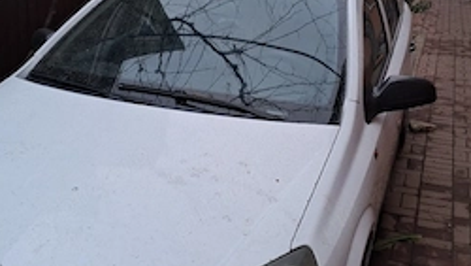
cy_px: 68
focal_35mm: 47
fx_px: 587
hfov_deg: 43.6
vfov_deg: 25.2
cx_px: 271
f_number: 1.8
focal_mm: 4
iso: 20
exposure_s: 1/110
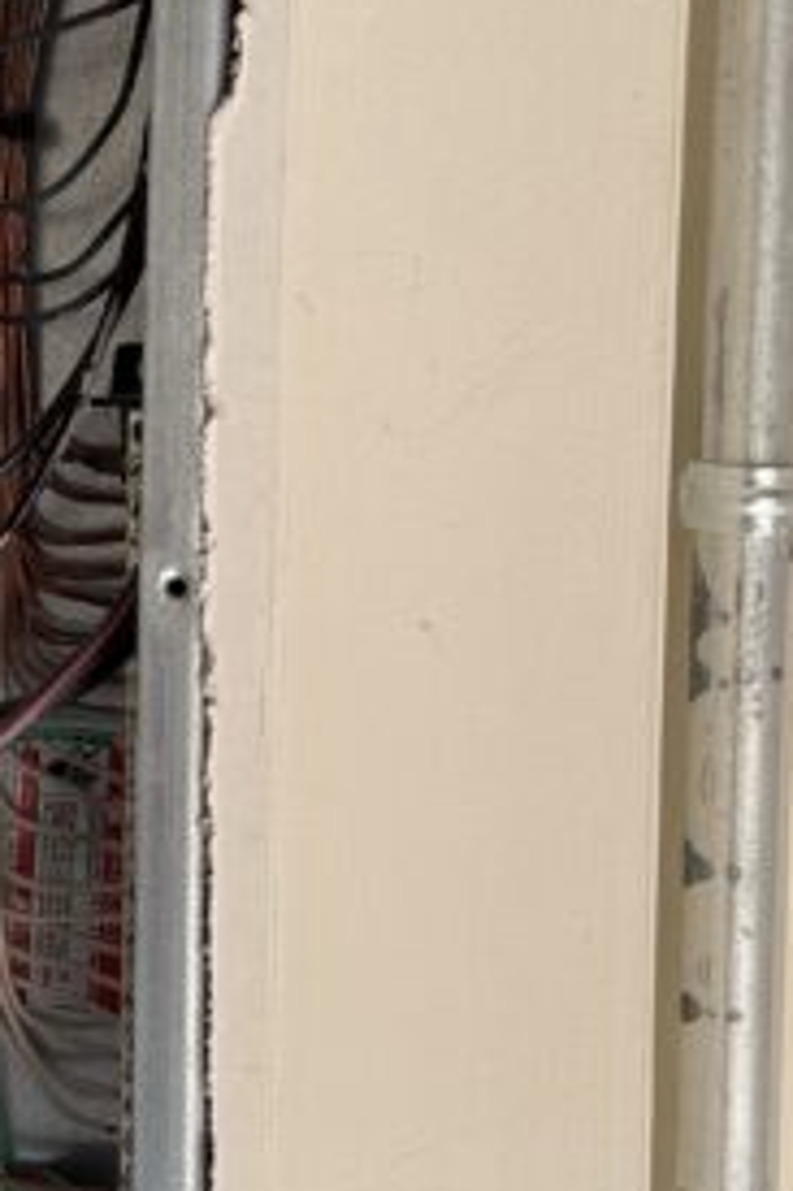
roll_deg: -0.9
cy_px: 598
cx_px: -303
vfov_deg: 21.9
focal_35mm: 93
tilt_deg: -5.9
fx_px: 3077
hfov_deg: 14.0
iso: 80
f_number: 1.78
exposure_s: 1/407
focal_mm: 6.76
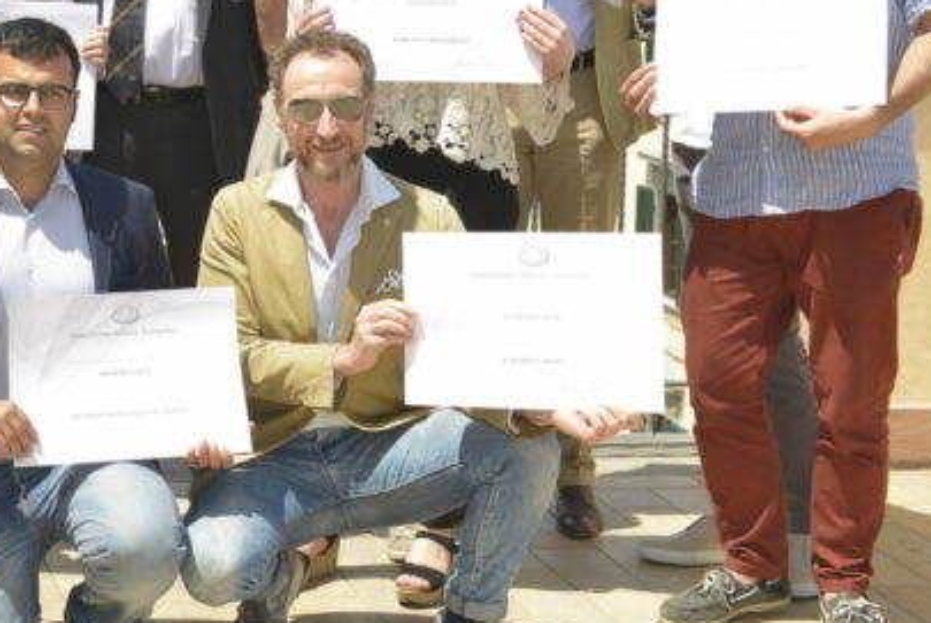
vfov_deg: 14.9
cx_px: -214
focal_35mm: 91
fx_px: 2356
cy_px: 78
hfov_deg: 20.7
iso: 100
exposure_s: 1/250
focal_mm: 36
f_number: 5.6
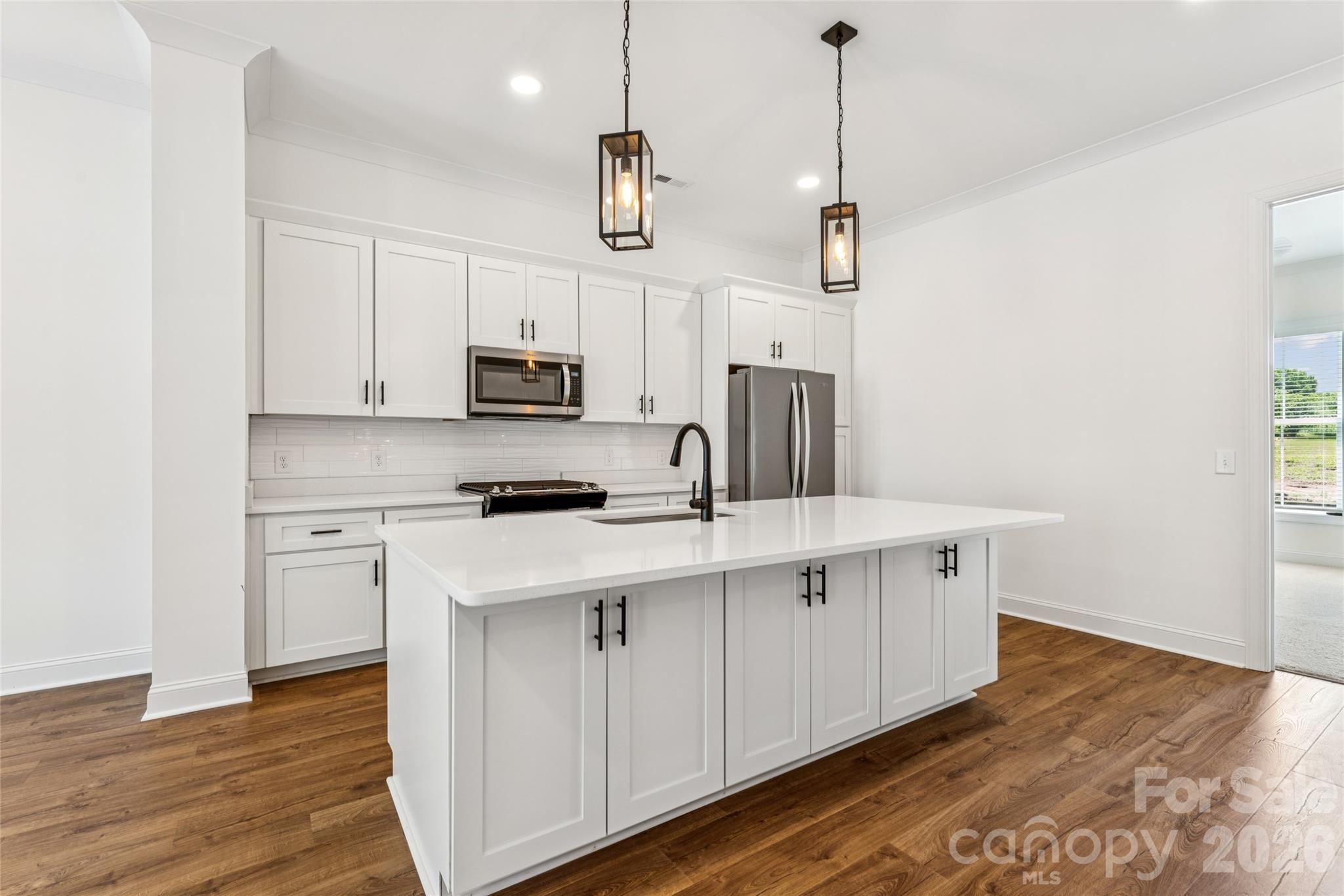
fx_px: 605
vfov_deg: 73.1
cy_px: 448
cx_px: 672
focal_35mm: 16
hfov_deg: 96.0
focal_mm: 16.2
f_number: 9
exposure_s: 1/5
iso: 100
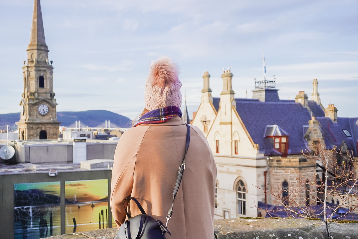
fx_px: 418
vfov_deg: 31.9
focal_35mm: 42
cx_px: 179
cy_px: 120
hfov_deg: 46.4
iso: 100
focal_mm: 28
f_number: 5.6
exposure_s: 1/250
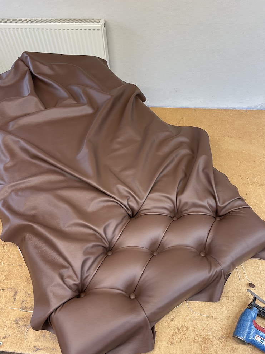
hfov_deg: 51.4
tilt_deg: -50.1
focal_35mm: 27
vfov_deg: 65.3
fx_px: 275
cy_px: 183
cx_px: 137
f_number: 1.6
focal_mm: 4.2
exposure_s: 1/50
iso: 64
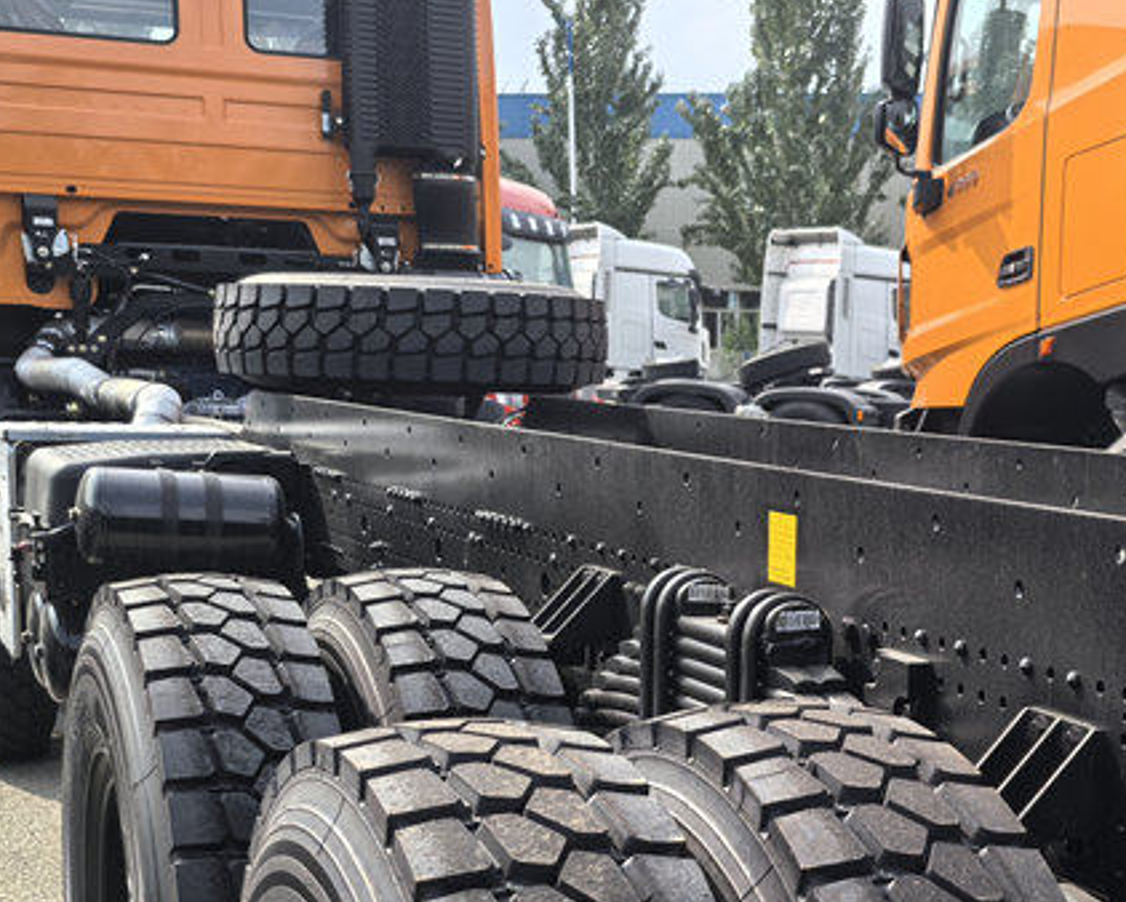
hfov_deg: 30.4
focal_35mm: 61
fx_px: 2034
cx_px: 843
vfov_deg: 24.8
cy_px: 640
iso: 50
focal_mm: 5.75
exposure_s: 1/4926
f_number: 1.4
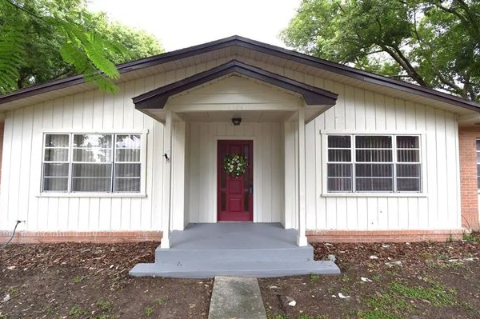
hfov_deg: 96.8
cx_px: 234
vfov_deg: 73.6
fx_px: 213
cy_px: 159
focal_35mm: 16
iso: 100
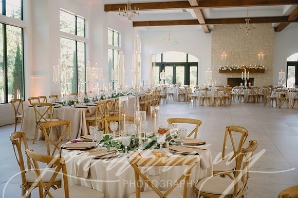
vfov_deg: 34.2
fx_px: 323
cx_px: 149
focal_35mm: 39
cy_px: 99
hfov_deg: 49.6
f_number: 2.8
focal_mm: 39
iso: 250
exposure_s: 1/125
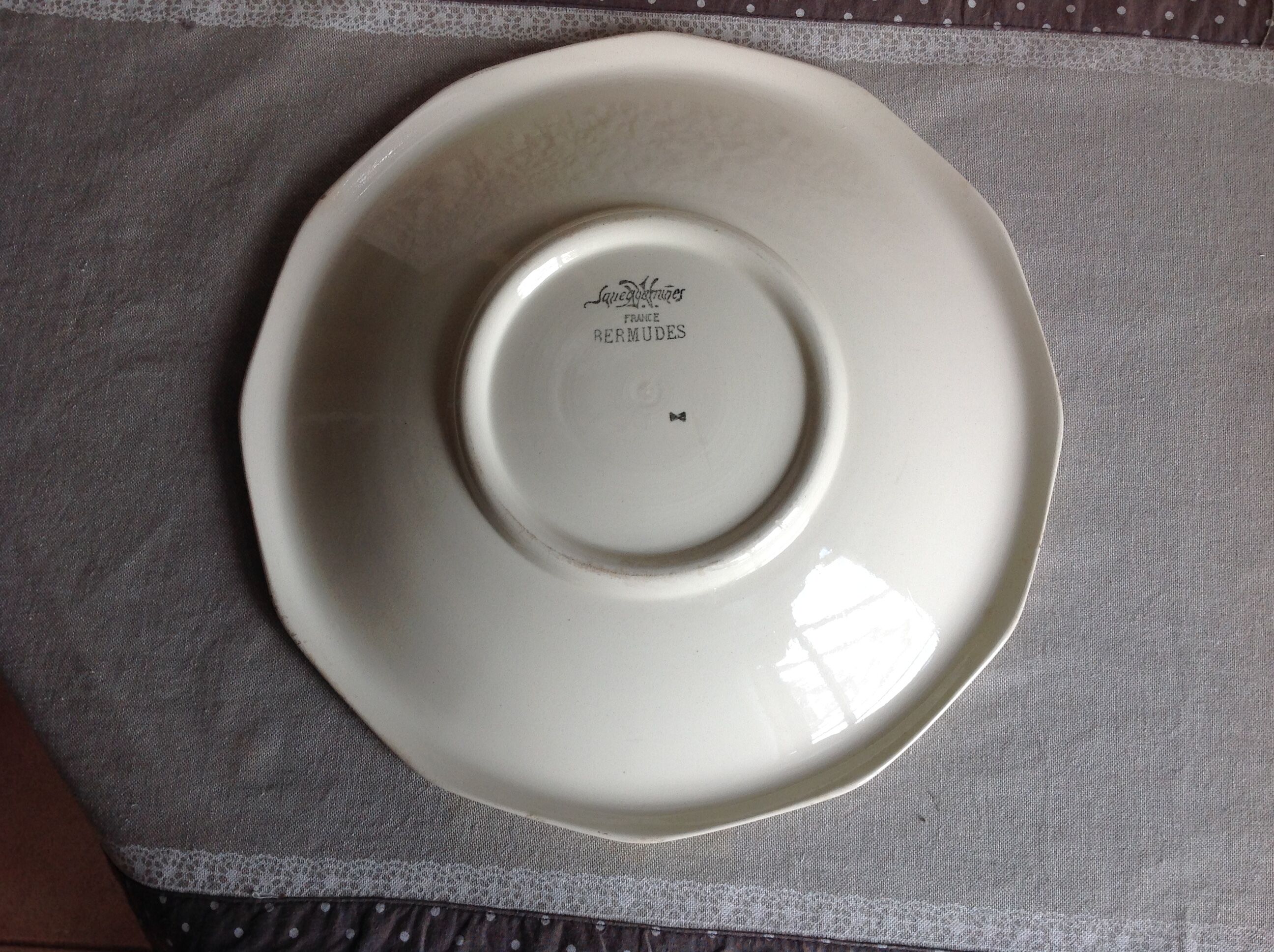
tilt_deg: -80.8
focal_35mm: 35
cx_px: 637
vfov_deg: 40.6
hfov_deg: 52.7
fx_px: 1286
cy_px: 476
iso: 50
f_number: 2.4
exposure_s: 1/155
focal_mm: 4.28
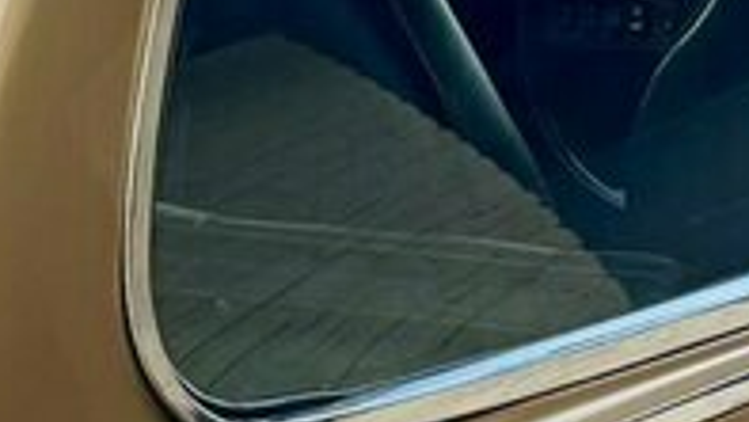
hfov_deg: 13.5
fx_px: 3159
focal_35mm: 159
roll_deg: +1.8
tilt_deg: -19.4
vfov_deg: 7.5
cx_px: 224
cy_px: 692
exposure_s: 1/792
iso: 80
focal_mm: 6.76
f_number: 1.78
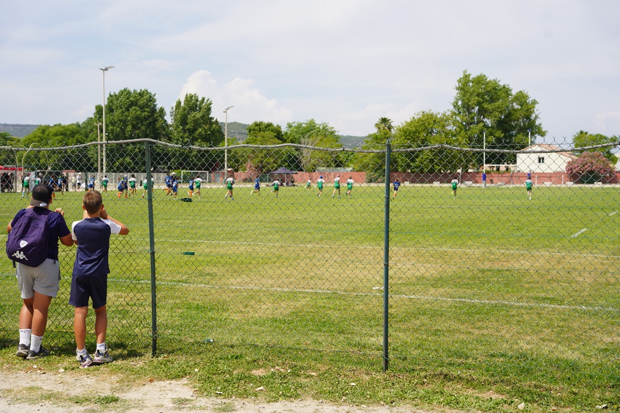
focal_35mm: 52
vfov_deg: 26.0
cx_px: 310
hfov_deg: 38.2
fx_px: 895
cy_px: 206
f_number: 5
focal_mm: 52
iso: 100
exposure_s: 1/640
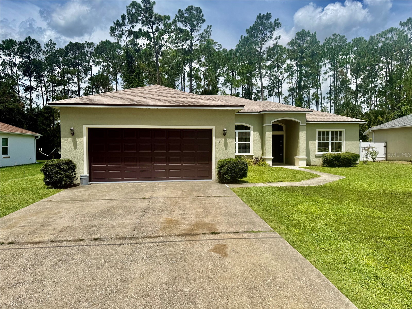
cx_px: 206
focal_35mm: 24
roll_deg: +0.9
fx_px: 286
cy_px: 154
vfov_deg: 56.8
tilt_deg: -1.2
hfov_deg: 71.6
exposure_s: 1/7353
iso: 80
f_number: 1.78
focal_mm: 6.76
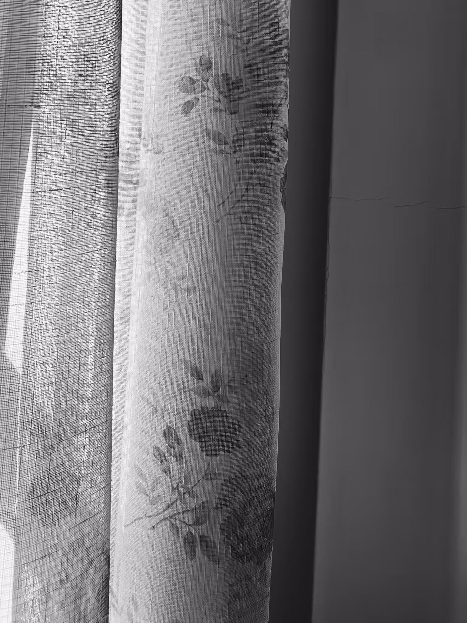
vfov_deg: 35.3
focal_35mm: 51
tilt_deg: +4.2
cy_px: 60
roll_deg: -2.7
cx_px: 362
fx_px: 917
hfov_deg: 28.1
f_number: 1.6
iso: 40
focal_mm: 4.2
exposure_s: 1/121
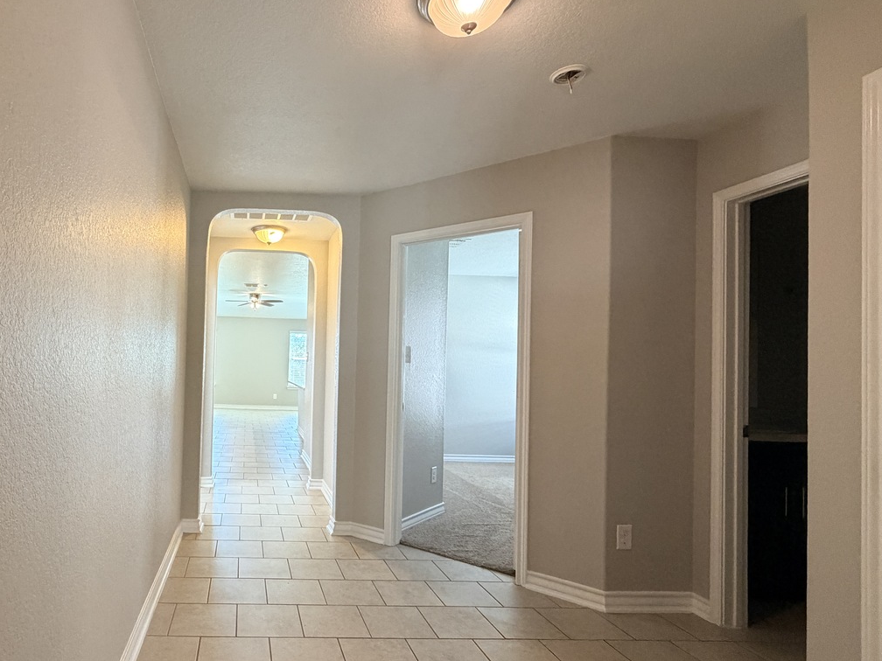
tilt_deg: +3.0
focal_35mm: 20
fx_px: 510
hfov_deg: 77.9
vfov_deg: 65.9
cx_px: 265
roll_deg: -1.7
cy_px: 351
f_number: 2.2
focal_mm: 2.22
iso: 400
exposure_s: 1/60
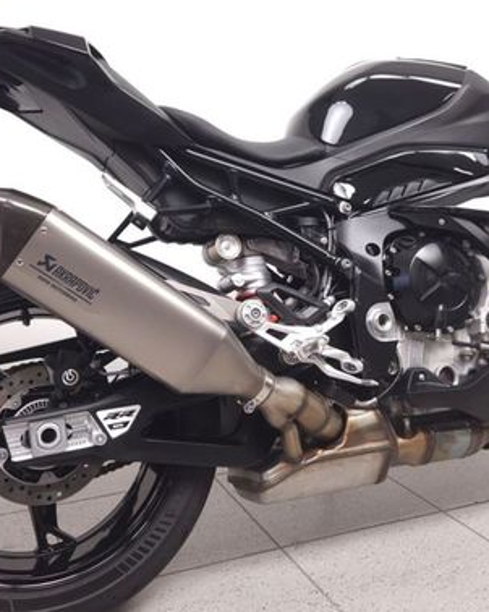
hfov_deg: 39.1
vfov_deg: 47.8
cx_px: 270
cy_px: 264
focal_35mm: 38
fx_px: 688
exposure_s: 1/45
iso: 160
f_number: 1.8
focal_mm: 5.4
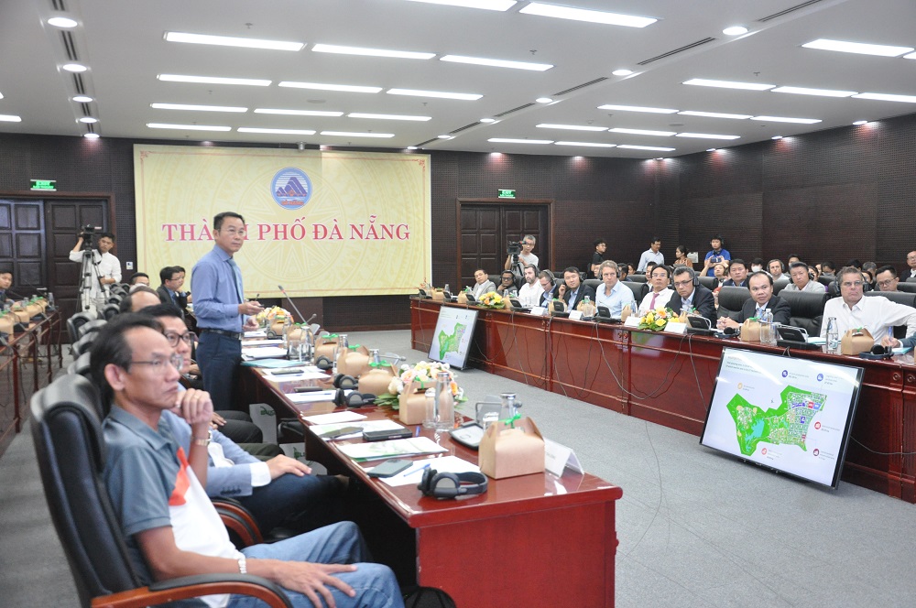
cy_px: 304
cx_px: 458
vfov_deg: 39.9
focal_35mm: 33
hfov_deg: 57.3
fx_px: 839
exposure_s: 1/60
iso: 1600
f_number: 3.8
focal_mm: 22
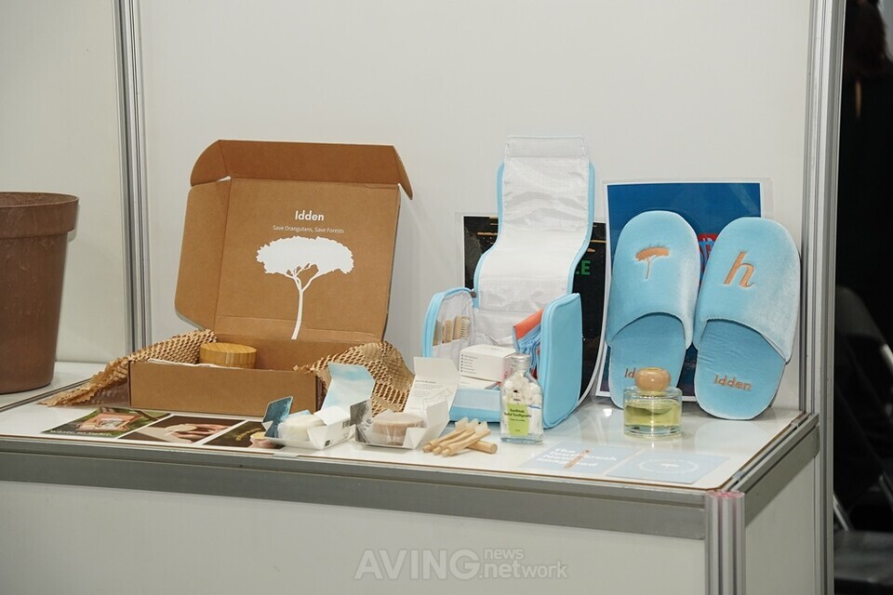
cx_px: 446
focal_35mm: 84
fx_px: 2084
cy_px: 298
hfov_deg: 24.2
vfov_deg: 16.3
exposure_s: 1/160
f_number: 4
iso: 800
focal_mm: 56
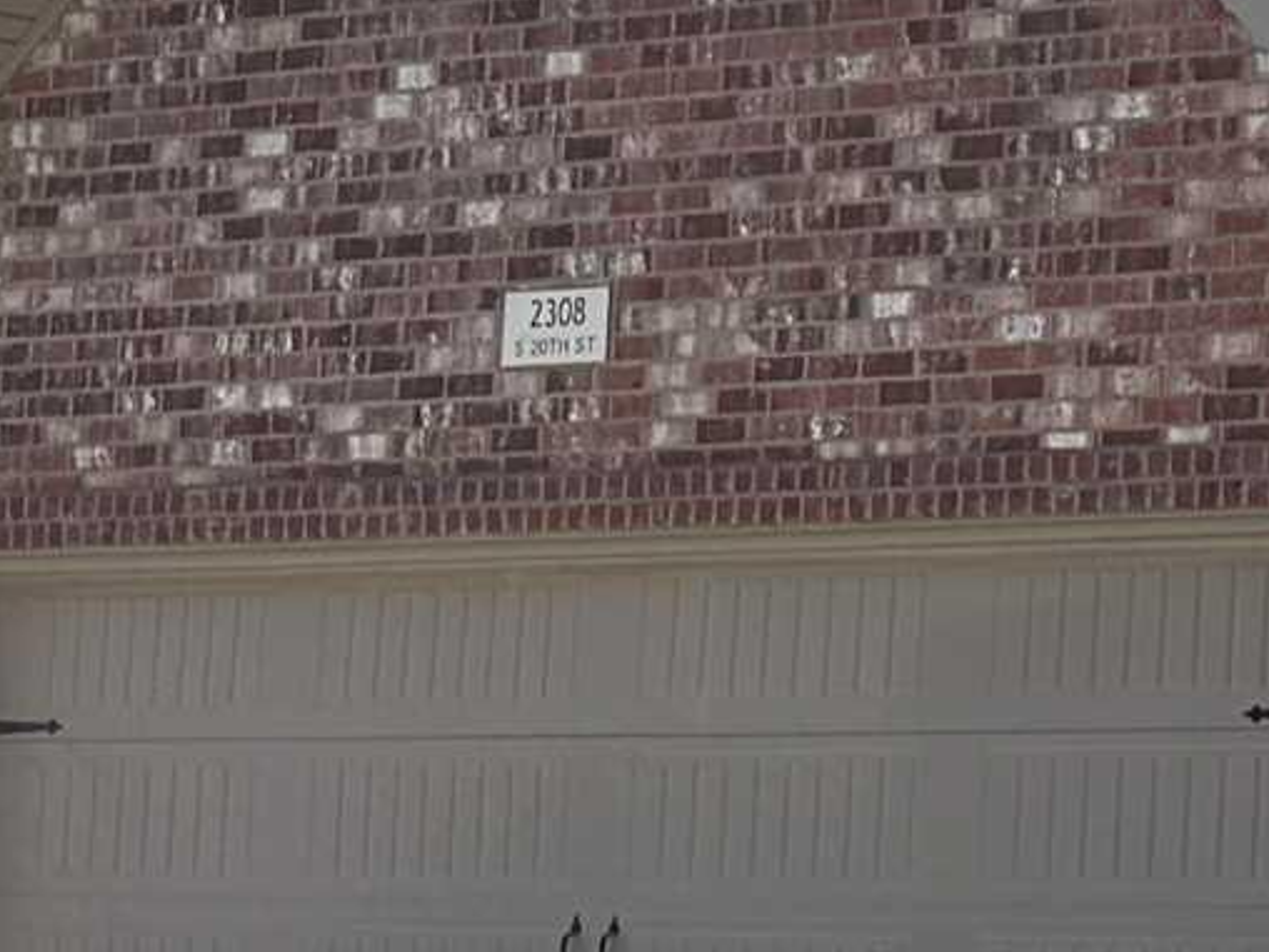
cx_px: 2890
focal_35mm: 145
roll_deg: -1.2
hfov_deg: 11.6
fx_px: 5316
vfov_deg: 10.2
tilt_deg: +6.3
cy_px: 337
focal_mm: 6.76
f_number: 1.78
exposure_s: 1/4673
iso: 80
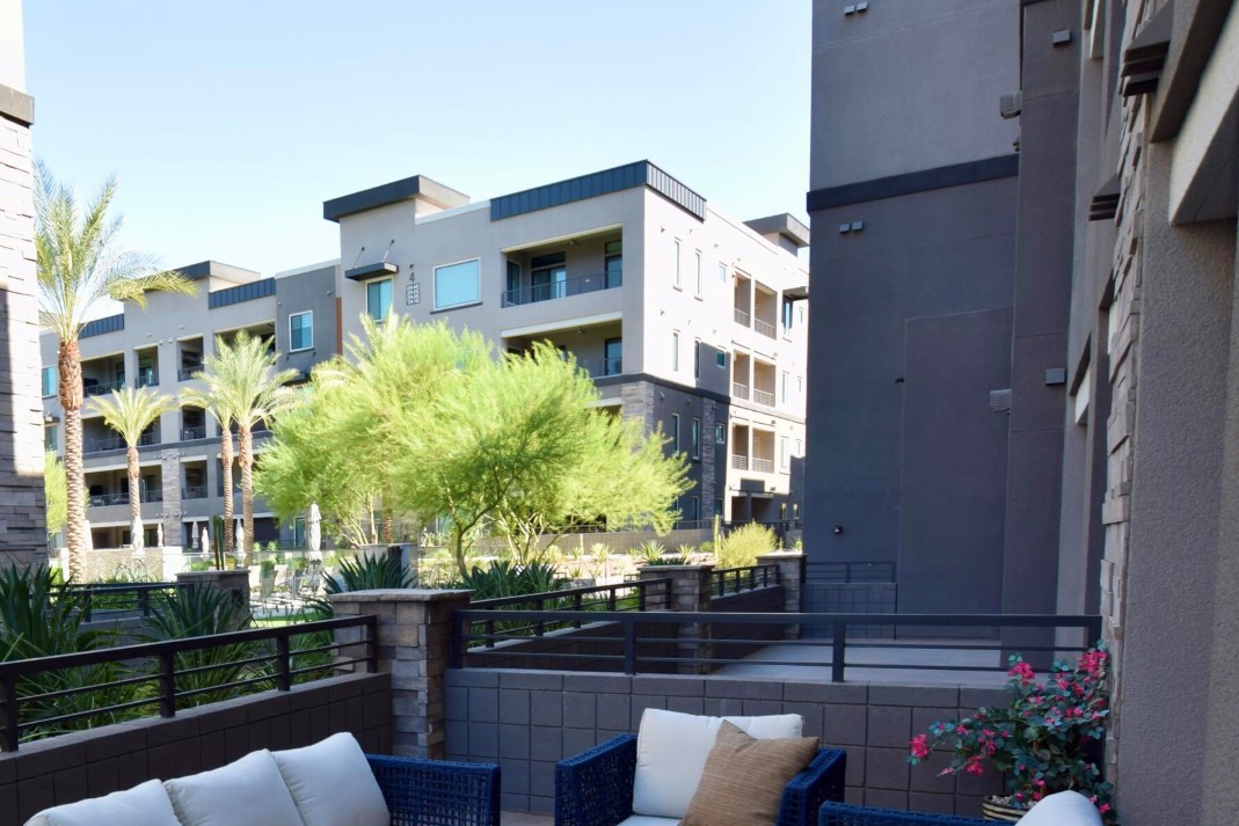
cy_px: 660
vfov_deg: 38.6
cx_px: 207
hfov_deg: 52.8
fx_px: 1130
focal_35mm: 33
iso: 125
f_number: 5.6
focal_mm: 13
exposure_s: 1/125
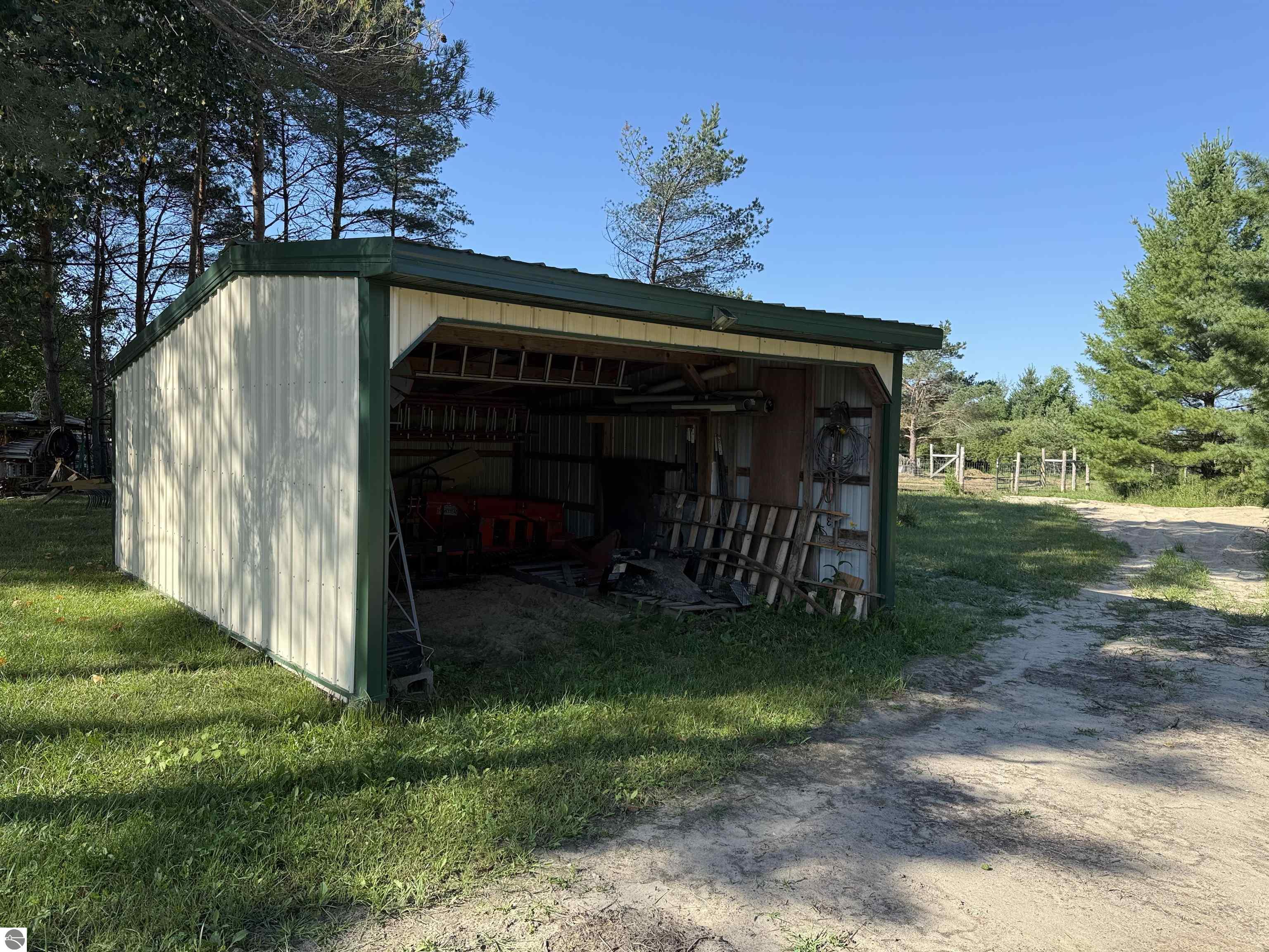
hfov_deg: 71.6
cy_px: 476
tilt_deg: -3.2
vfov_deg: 56.8
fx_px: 880
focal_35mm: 24
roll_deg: -2.1
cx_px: 634
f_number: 1.78
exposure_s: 1/1901
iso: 80
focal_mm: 6.76
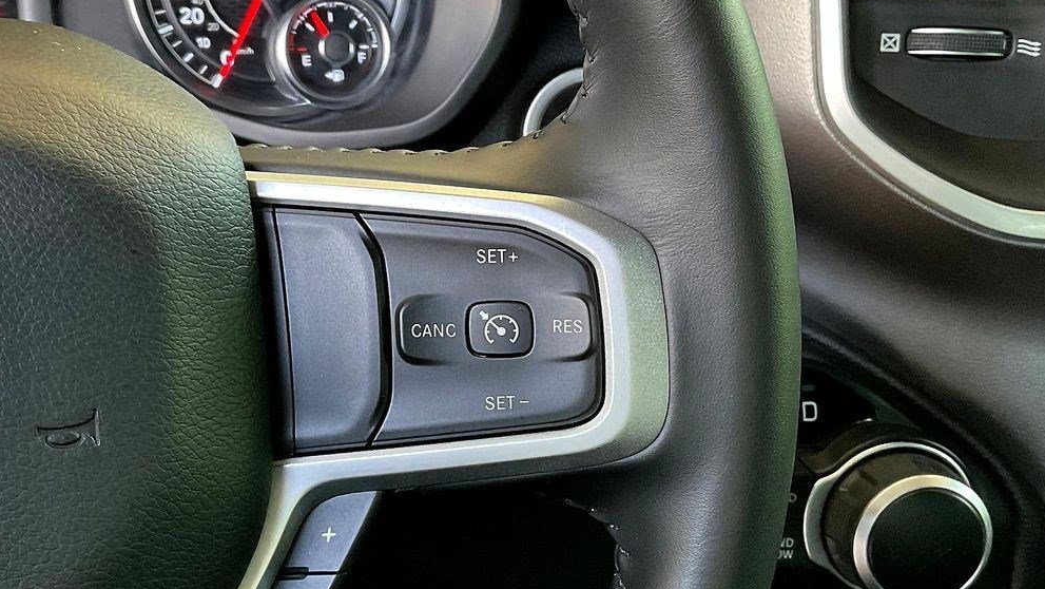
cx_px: 352
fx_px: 1414
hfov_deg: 40.1
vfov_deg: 23.5
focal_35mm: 51
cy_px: 312
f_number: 1.8
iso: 200
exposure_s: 1/60
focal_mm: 3
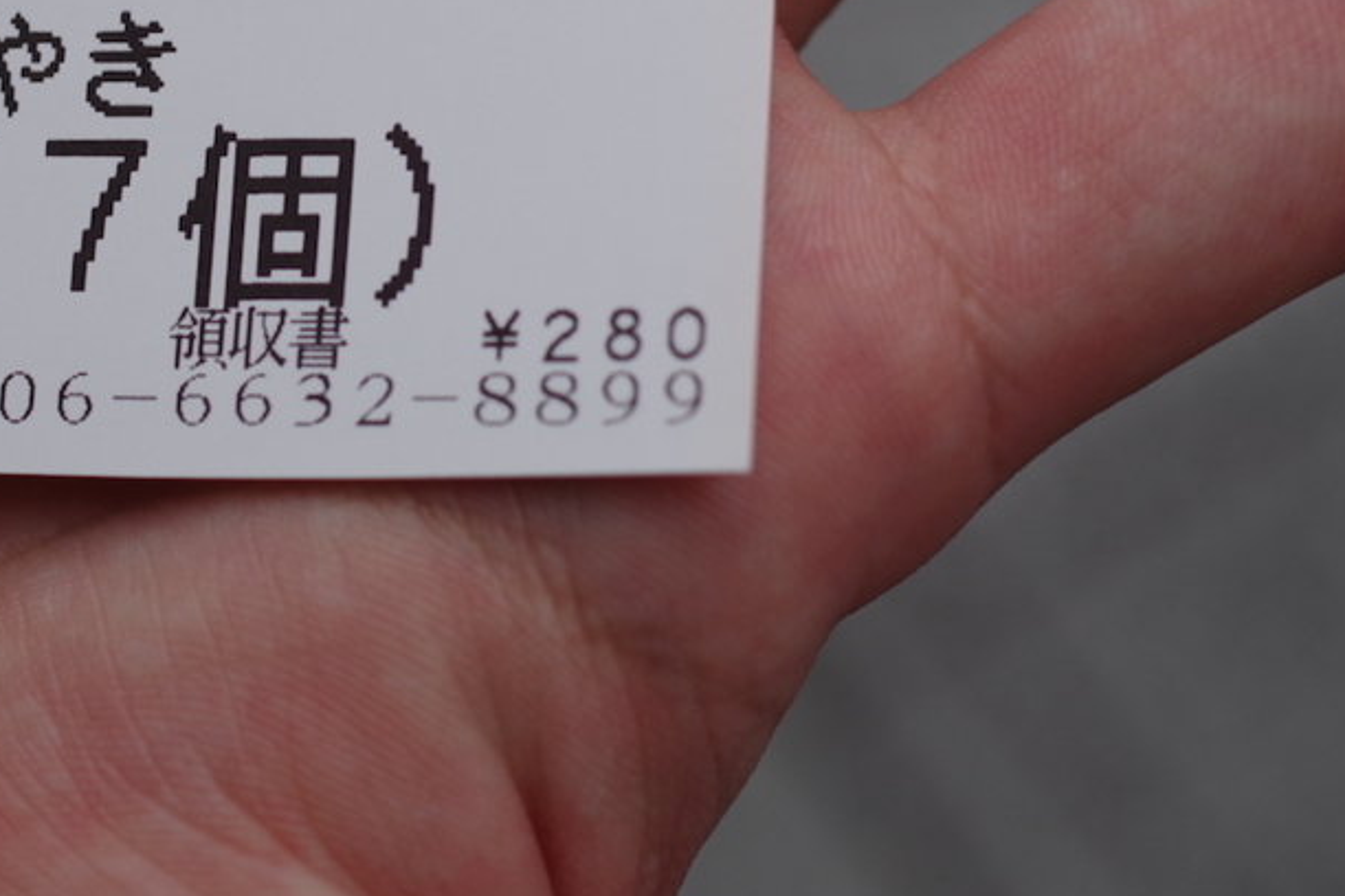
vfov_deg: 15.6
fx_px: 3250
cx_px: 319
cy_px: 177
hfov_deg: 23.1
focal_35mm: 87
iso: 100
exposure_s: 1/200
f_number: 4
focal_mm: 35
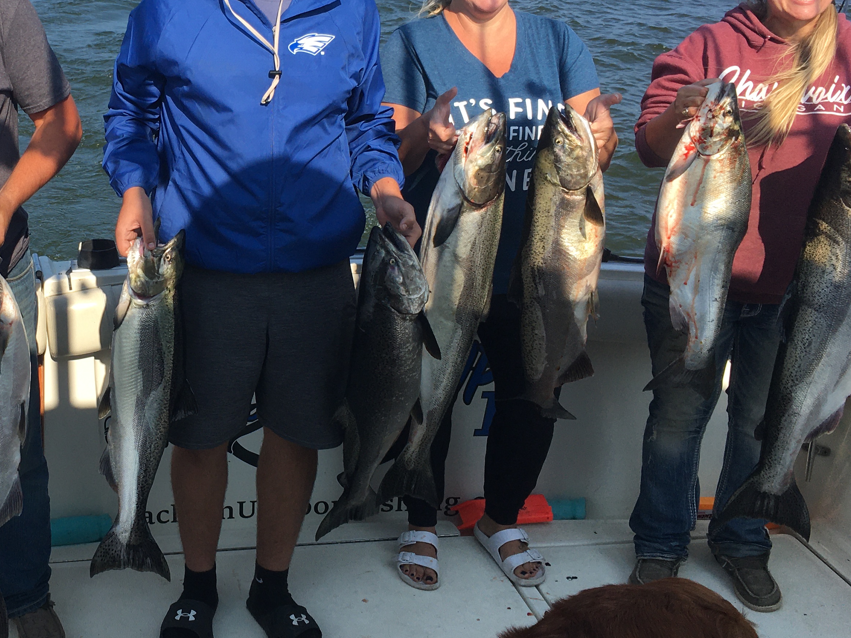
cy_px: 221
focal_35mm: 50
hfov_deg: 36.5
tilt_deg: -18.7
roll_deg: +0.5
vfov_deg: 28.9
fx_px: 1229
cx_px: 136
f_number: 2.2
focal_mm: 4.15
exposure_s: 1/1115
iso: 25
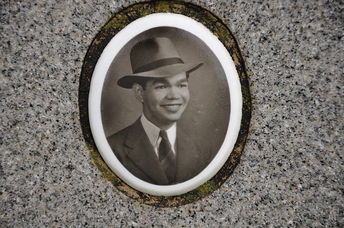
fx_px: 1503
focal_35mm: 158
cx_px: 172
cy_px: 114
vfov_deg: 8.7
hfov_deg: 13.1
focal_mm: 105
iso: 400
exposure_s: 1/100
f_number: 5.6
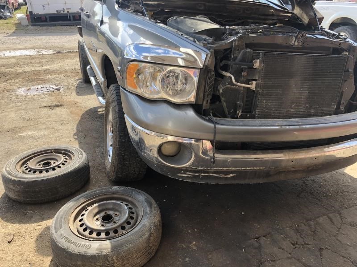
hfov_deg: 63.4
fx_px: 289
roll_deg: +0.6
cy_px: 134
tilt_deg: -25.8
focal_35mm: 28
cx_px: 178
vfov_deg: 49.7
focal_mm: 3.99
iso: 20
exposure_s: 1/358
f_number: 1.8
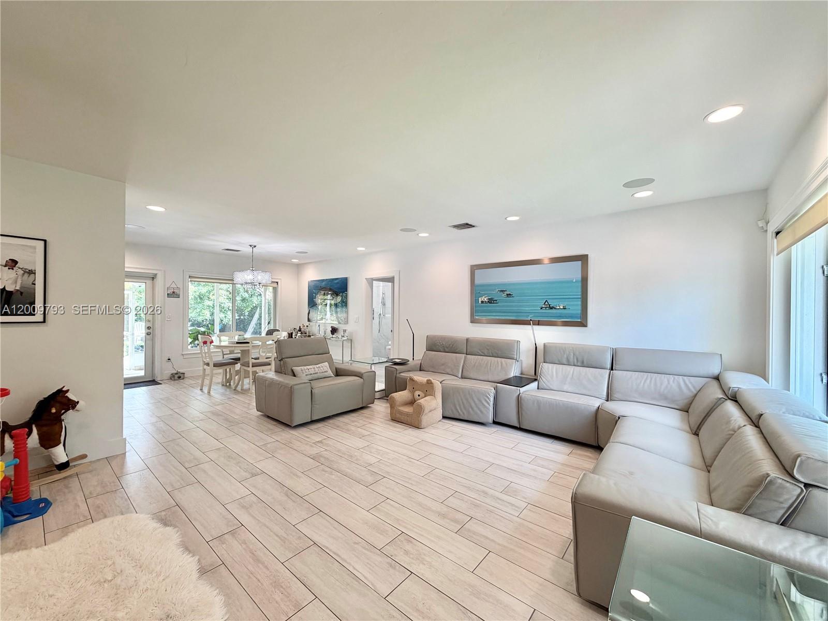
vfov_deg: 85.7
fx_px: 335
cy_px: 310
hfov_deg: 102.1
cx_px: 414
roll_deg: -0.3
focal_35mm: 14
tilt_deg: -0.6
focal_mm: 2.22
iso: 125
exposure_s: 1/120
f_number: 2.2
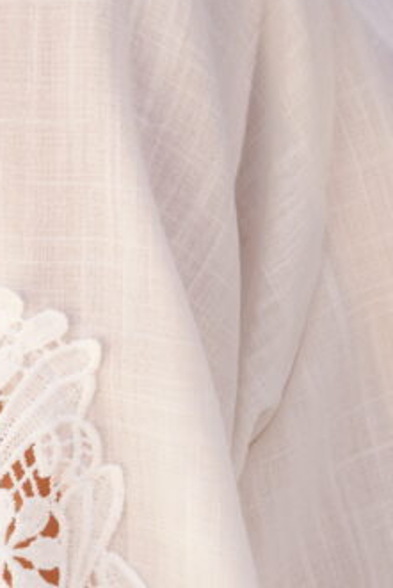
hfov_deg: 10.1
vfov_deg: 15.0
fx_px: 2225
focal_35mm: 136
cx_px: 116
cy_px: 435
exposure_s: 1/125
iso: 160
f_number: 9
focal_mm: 50
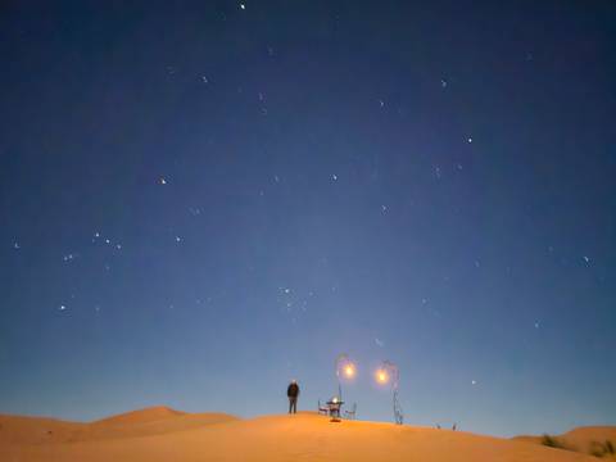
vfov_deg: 58.9
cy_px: 231
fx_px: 409
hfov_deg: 73.9
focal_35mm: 23
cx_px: 308
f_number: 1.7
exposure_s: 1/2
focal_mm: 6.3
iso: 3200
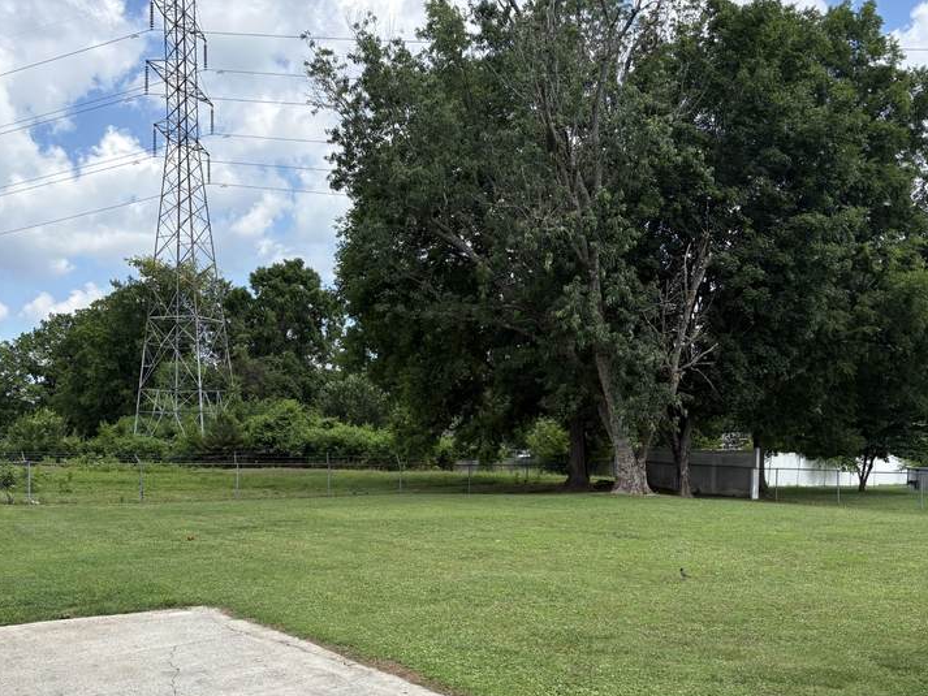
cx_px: 462
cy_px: 477
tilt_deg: -1.7
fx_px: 938
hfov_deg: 52.6
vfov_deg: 40.1
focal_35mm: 35
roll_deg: -0.8
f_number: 1.6
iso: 50
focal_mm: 5.96
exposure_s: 1/2364
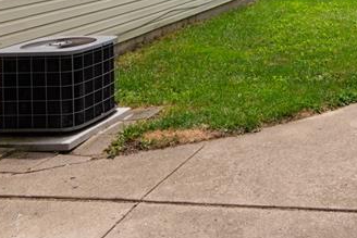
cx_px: 385
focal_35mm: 53
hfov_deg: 33.2
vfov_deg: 23.0
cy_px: -61
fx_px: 526
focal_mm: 17
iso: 400
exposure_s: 1/800
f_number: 8
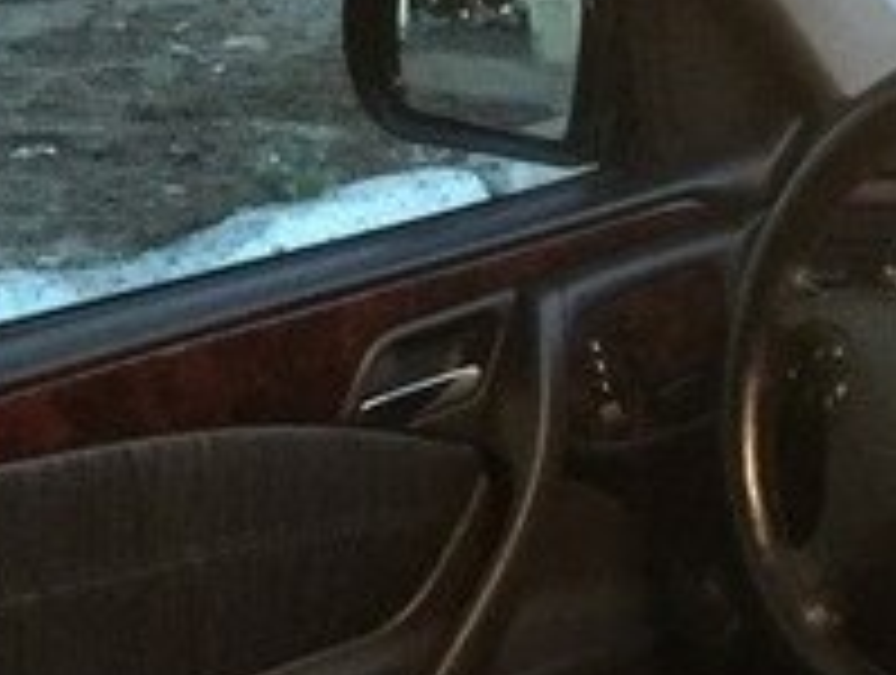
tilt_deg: -29.6
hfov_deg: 18.8
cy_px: 916
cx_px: 1202
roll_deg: +2.8
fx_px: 2489
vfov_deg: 14.7
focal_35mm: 96
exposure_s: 1/4
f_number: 2.2
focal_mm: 4.15
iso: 800
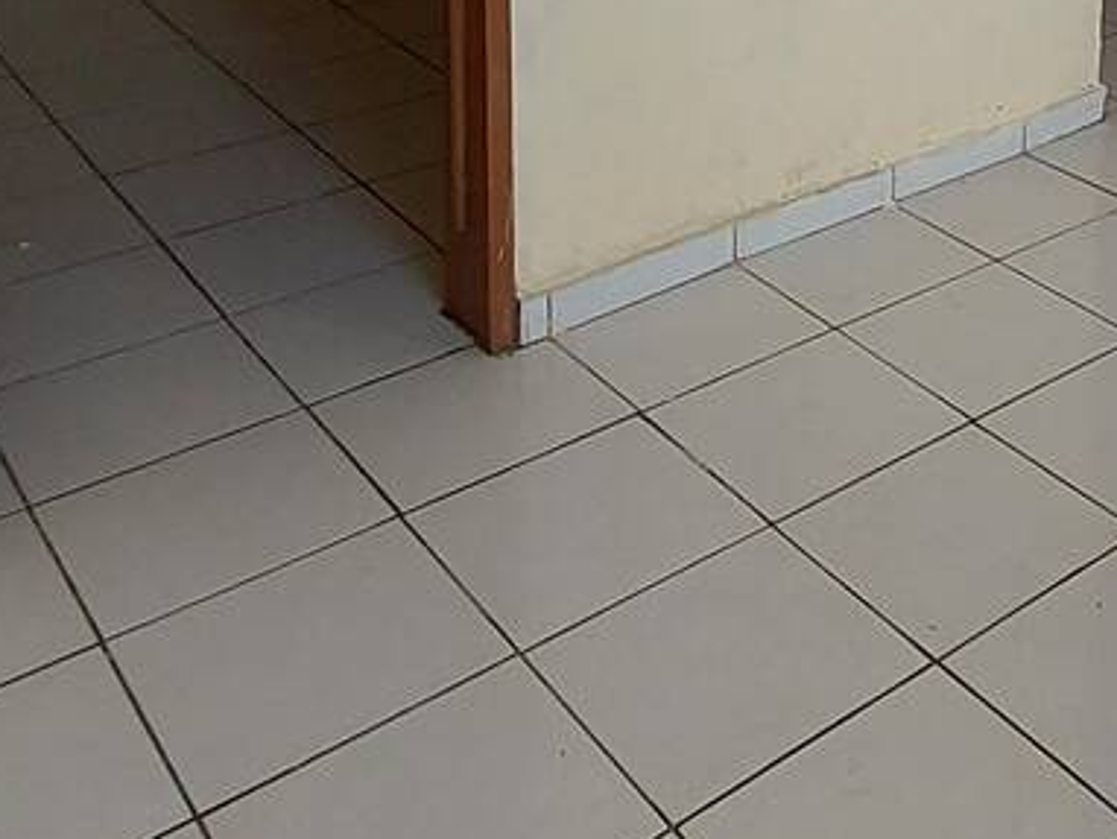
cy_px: -307
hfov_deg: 34.8
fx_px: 1582
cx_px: 1152
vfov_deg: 24.9
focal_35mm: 49
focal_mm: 1.74
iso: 80
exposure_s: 1/120
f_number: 2.2
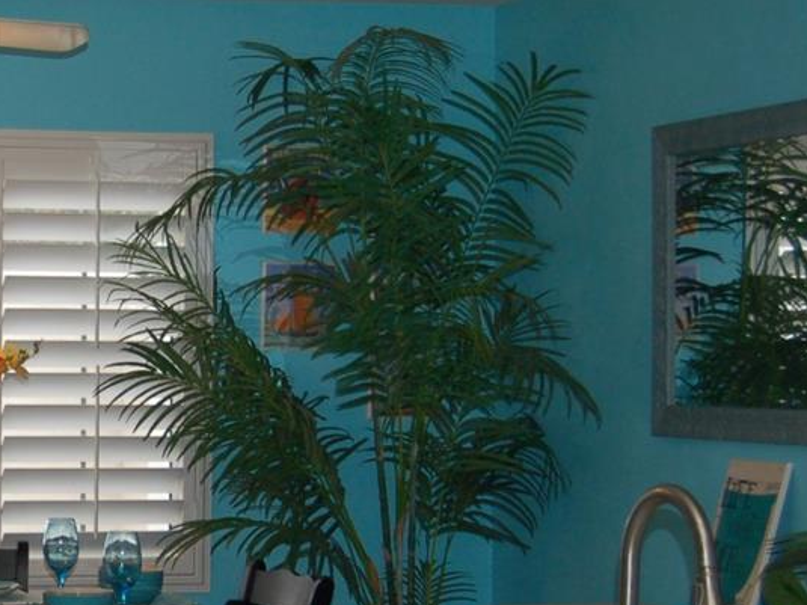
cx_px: -11
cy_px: 388
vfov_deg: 14.1
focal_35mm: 105
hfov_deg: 18.2
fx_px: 2447
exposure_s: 1/125
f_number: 4.2
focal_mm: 26
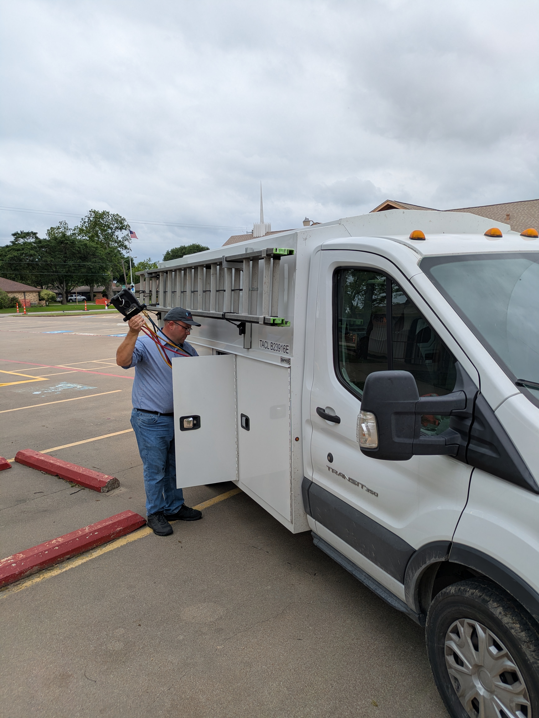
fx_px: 519
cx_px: 270
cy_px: 359
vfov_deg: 69.4
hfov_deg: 54.9
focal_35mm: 25
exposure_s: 1/1127
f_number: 1.89
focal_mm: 5.43
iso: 50
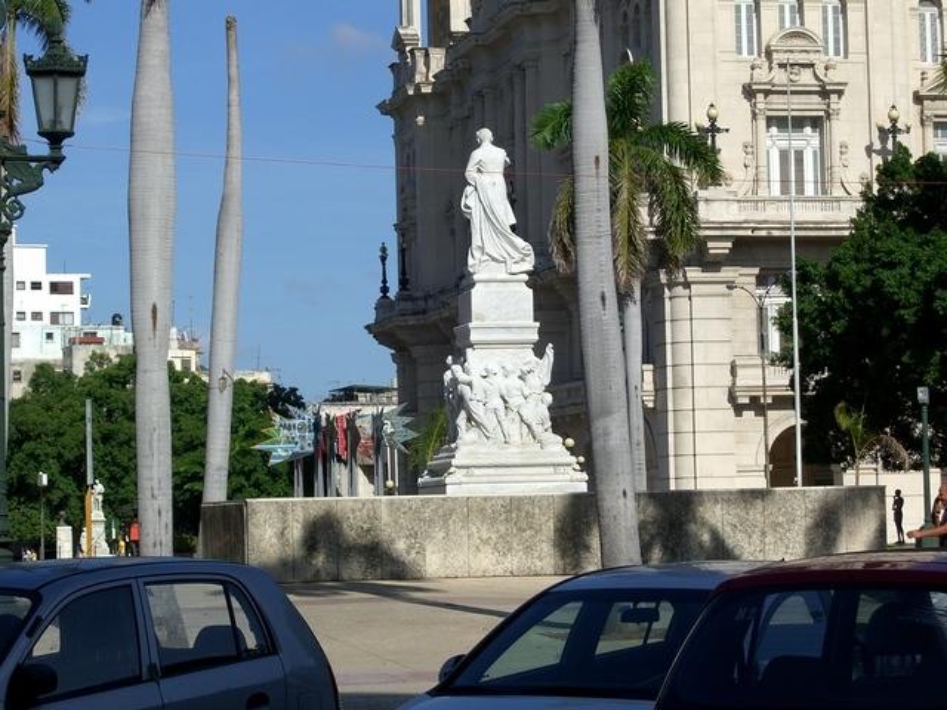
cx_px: 474
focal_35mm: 114
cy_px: 355
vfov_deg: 13.0
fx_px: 3119
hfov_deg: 17.3
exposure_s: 1/320
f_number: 7.4
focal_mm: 23.7
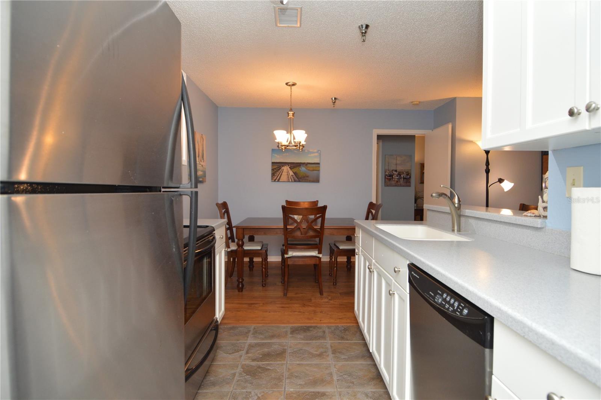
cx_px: 300
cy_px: 200
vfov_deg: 67.3
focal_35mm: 18
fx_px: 300
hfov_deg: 90.1
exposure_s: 1/60
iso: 450
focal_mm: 12
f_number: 4
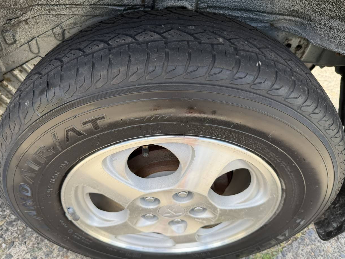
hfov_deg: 69.4
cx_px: 172
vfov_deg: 54.9
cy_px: 134
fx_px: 249
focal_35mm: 25
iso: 80
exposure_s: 1/481
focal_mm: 6.76
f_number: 1.78
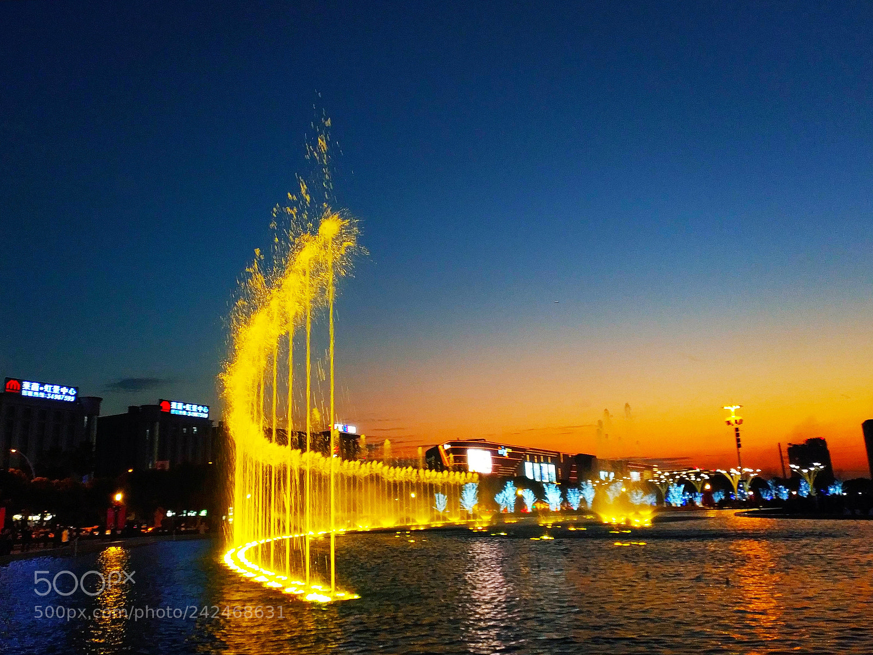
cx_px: 436
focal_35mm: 32
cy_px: 328
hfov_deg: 56.8
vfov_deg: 44.2
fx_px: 807
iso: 340
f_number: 2
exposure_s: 1/25
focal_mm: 4.5
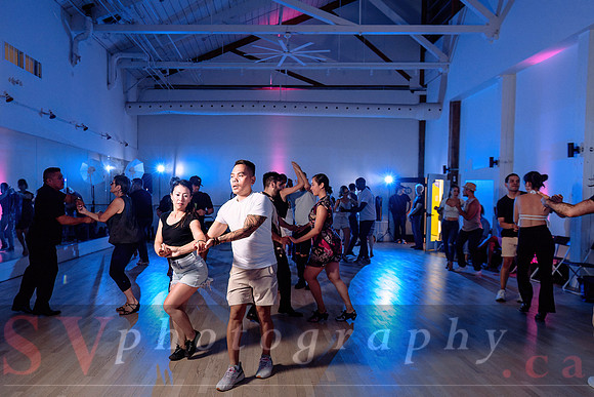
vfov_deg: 47.1
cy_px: 217
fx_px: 454
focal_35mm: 28
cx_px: 256
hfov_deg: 66.1
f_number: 3.5
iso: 1000
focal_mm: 24
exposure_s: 1/160
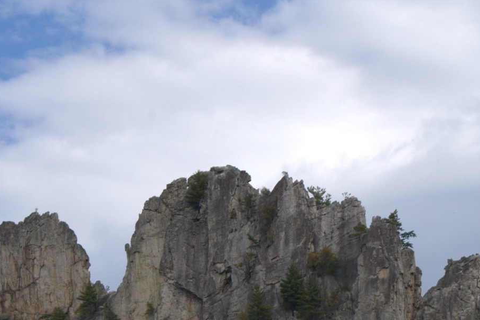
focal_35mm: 198
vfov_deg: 6.9
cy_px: 328
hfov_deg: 10.4
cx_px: 217
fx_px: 2638
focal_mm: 50
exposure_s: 1/250
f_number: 10
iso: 100
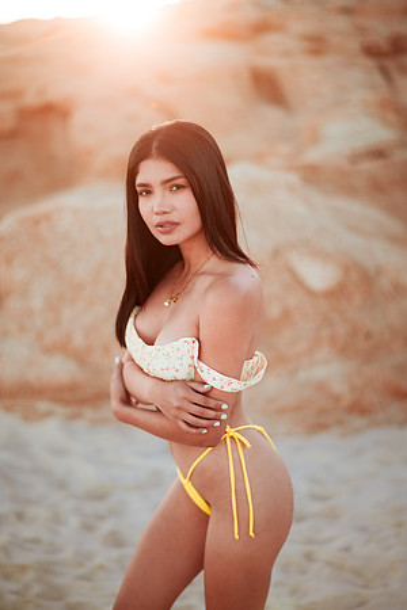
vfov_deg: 34.5
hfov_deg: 23.4
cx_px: 204
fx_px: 984
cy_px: 305
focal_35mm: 58
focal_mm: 58
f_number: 1.4
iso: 100
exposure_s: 1/800
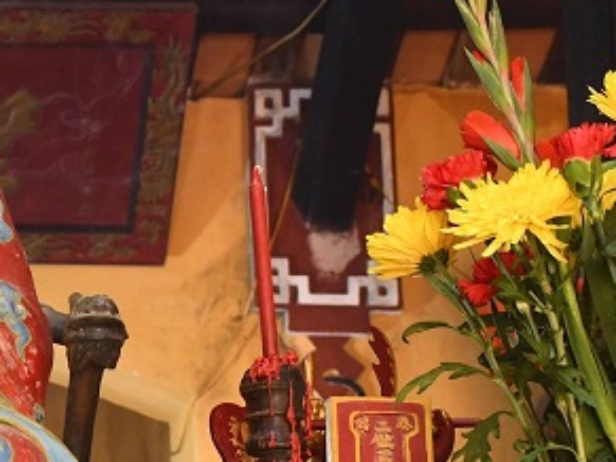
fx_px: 2401
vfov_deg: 11.0
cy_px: 334
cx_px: -186
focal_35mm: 135
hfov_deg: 14.0
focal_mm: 34
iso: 2000
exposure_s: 1/40
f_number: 6.3
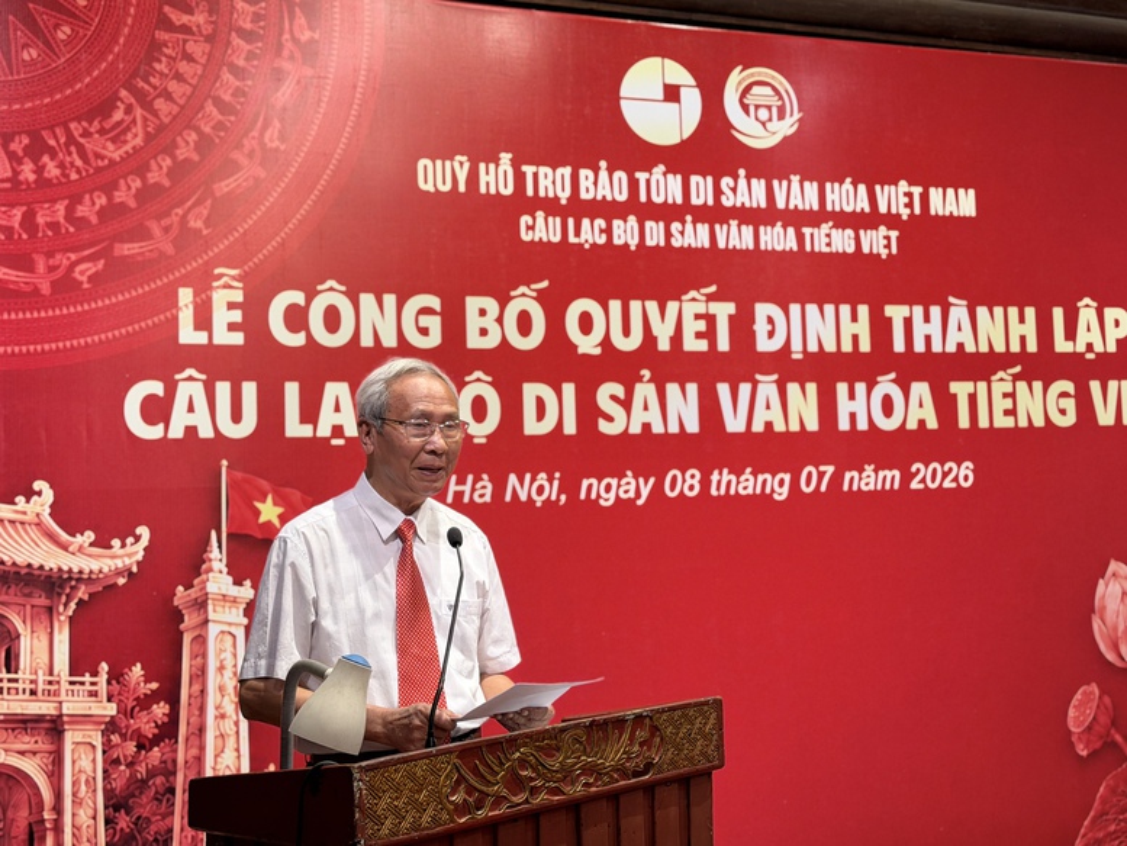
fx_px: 1563
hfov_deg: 39.7
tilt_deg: +2.0
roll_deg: +1.2
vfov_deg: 30.3
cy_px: 423
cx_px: 564
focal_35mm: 48
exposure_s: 1/50
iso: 125
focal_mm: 6.76
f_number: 1.78
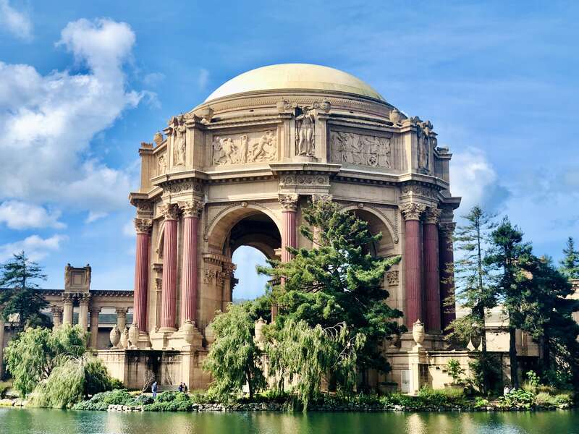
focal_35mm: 52
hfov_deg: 36.8
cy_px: 217
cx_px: 290
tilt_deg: +10.4
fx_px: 870
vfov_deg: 28.0
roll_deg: +0.1
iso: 16
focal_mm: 6
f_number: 2.4
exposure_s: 1/867
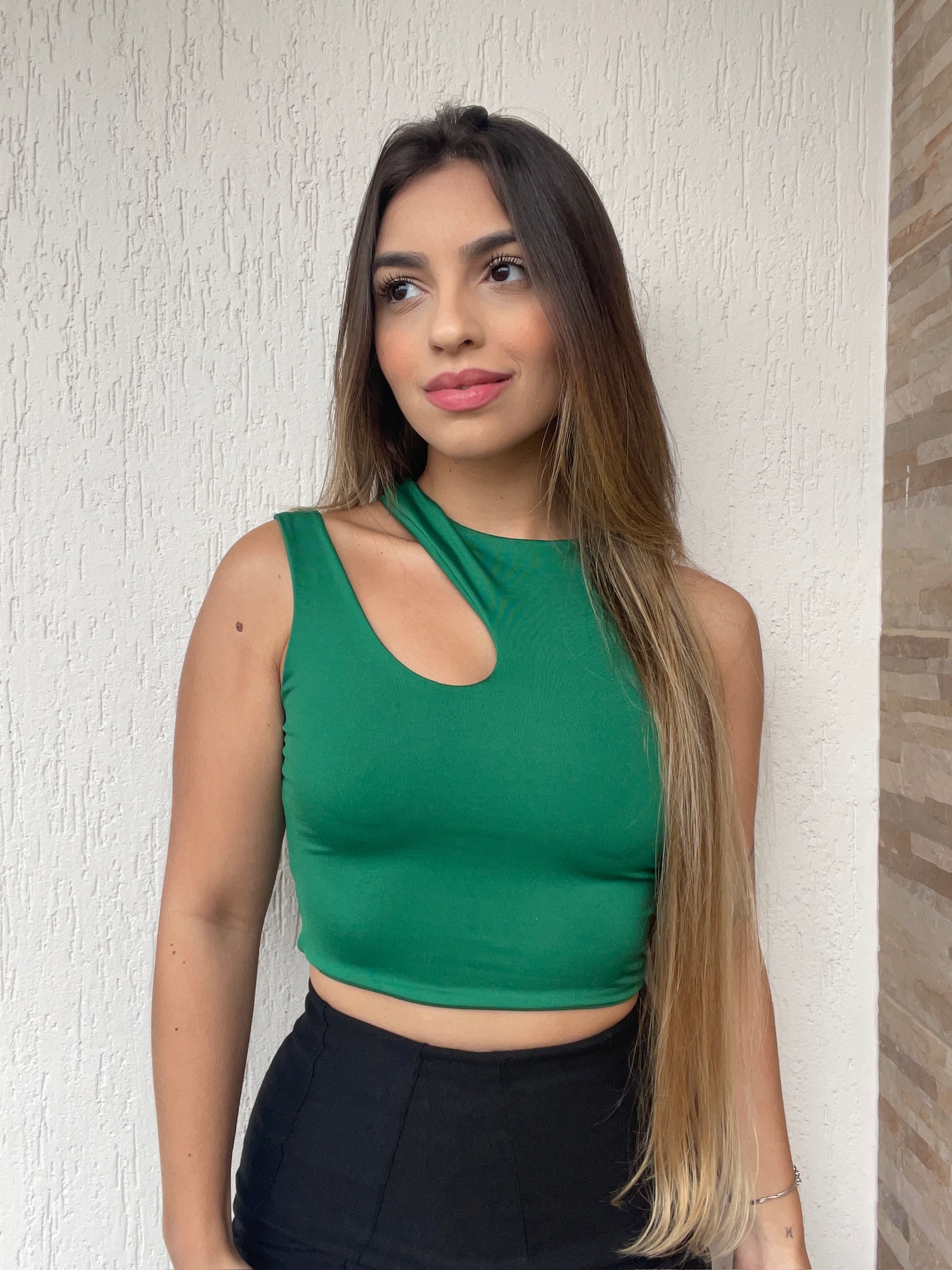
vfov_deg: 60.0
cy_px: 635
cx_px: 476
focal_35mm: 30
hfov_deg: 46.8
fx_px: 1100
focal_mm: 2.71
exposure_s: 1/121
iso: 64
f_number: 2.2
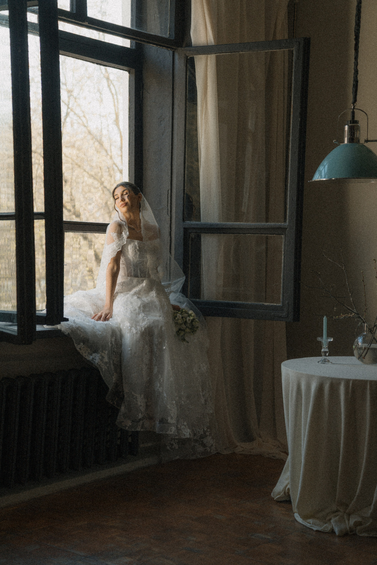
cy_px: 282
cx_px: 188
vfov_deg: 32.9
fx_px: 958
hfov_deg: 22.3
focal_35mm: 61
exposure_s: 1/200
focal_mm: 61
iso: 200
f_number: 2.8
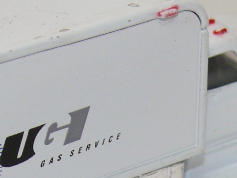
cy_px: 93
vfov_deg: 5.6
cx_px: 82
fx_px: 1822
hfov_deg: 7.4
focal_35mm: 266
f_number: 4
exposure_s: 1/30
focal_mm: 12.4
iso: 100
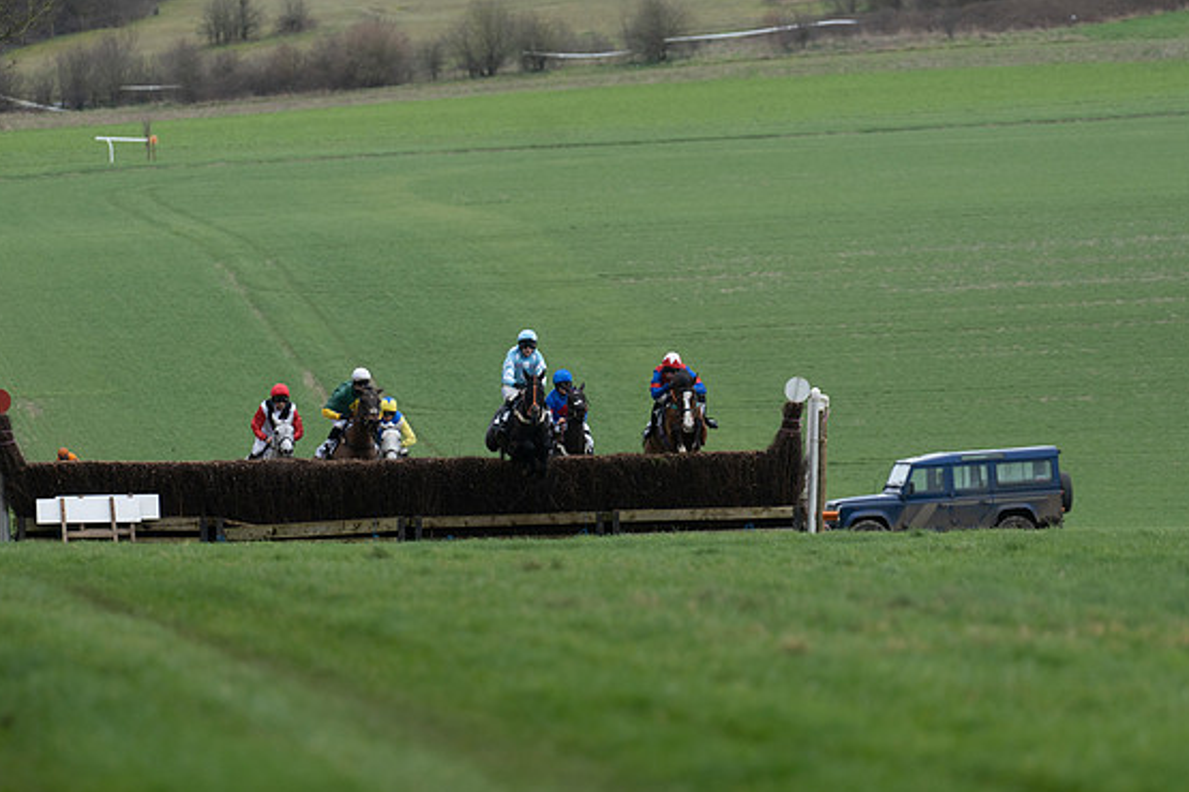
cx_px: 589
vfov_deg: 3.5
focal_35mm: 393
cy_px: 412
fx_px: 12979
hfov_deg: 5.2
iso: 500
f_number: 4
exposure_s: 1/1000
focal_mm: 251
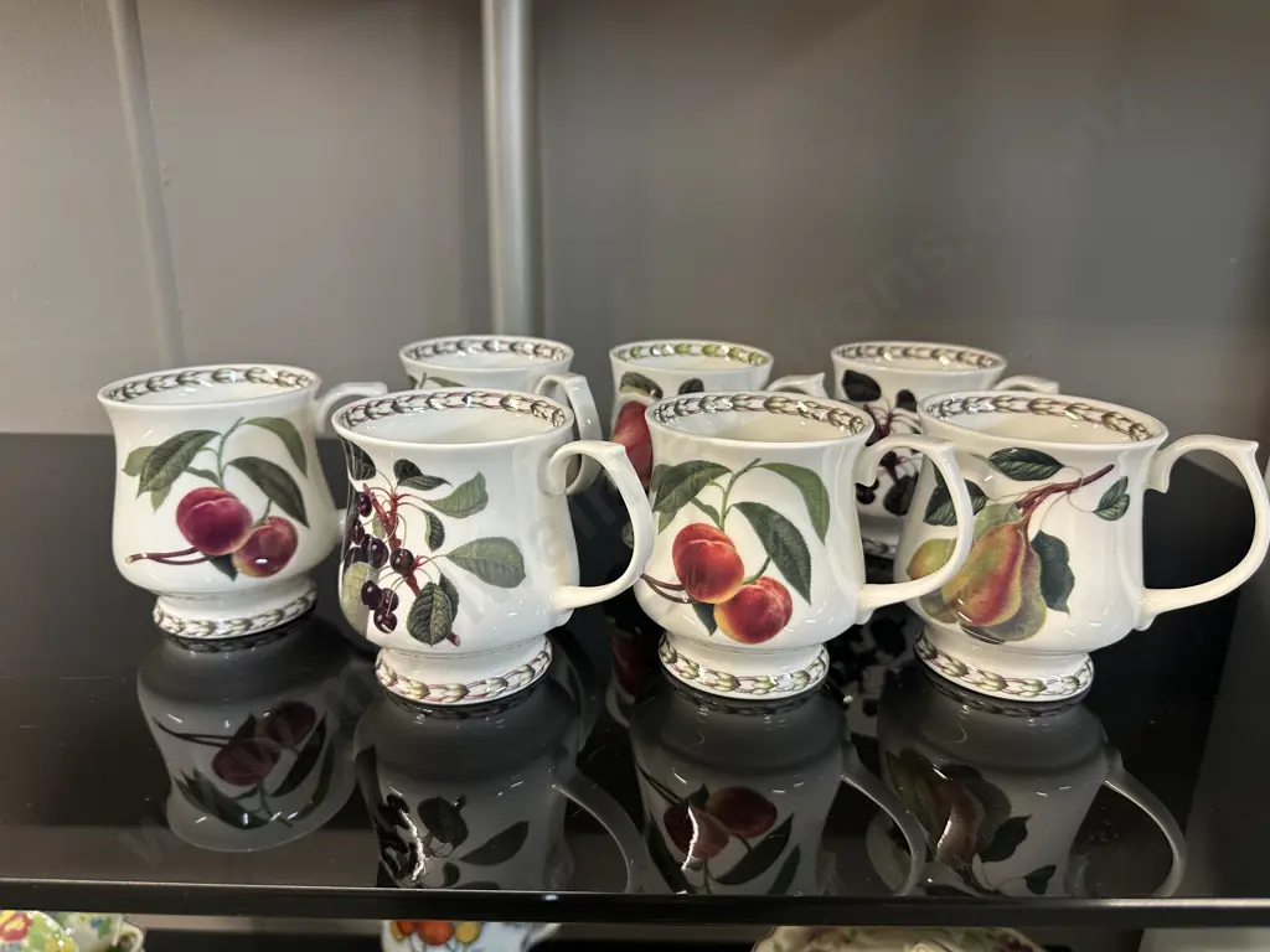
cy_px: 476
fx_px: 881
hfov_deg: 71.6
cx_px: 635
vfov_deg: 56.8
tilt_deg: -19.1
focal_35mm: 24
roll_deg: -1.2
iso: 200
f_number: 1.78
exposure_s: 1/50
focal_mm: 6.86
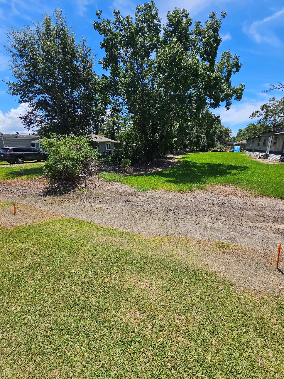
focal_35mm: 13
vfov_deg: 106.2
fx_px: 142
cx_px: 142
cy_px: 190
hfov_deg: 89.9
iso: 50
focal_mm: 2.2
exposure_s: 1/2180
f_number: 2.2
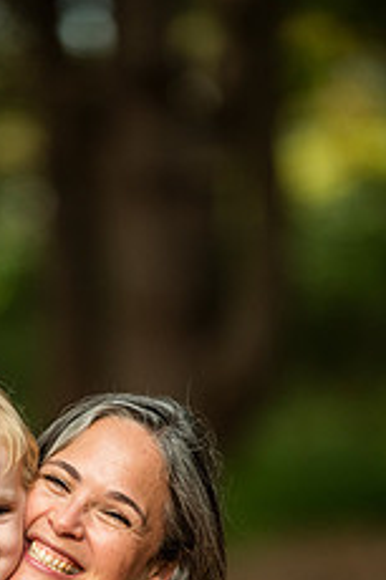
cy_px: 555
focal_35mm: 391
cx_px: 61
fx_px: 6298
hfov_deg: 3.5
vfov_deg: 5.3
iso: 1250
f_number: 3.2
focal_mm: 200
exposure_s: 1/200
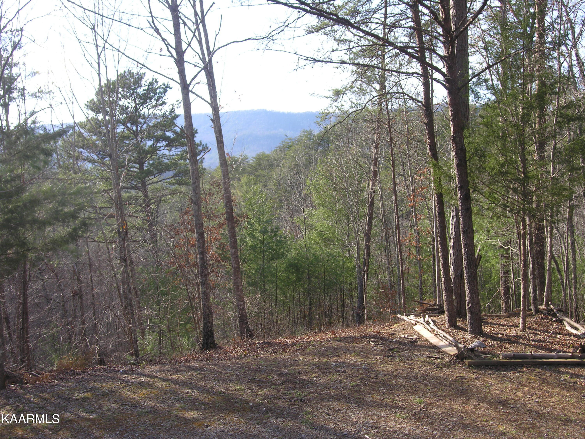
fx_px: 625
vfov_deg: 38.7
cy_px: 220
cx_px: 292
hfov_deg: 50.1
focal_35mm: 37
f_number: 4.3
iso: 50
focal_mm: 9.3
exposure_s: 1/102
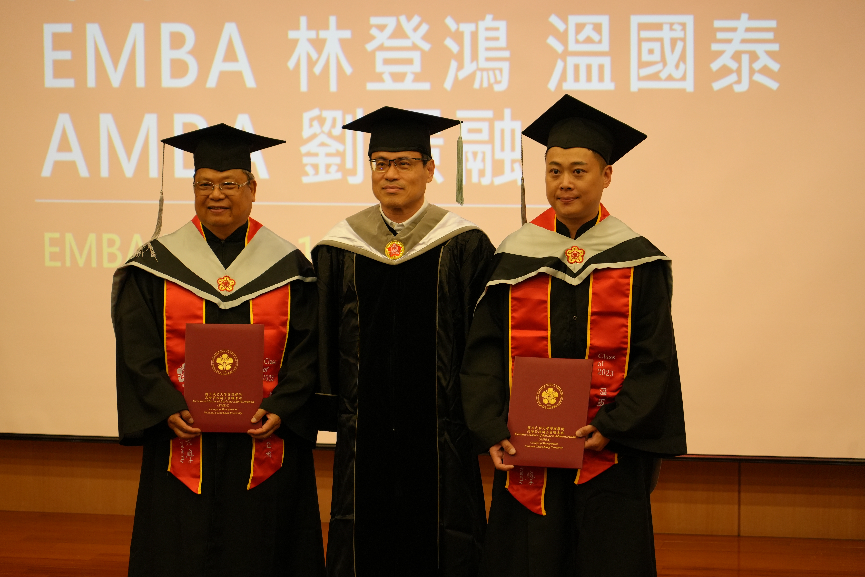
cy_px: 288
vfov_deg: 13.0
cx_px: 432
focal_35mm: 105
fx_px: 2523
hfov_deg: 19.5
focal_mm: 105
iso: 1600
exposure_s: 1/200
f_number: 4
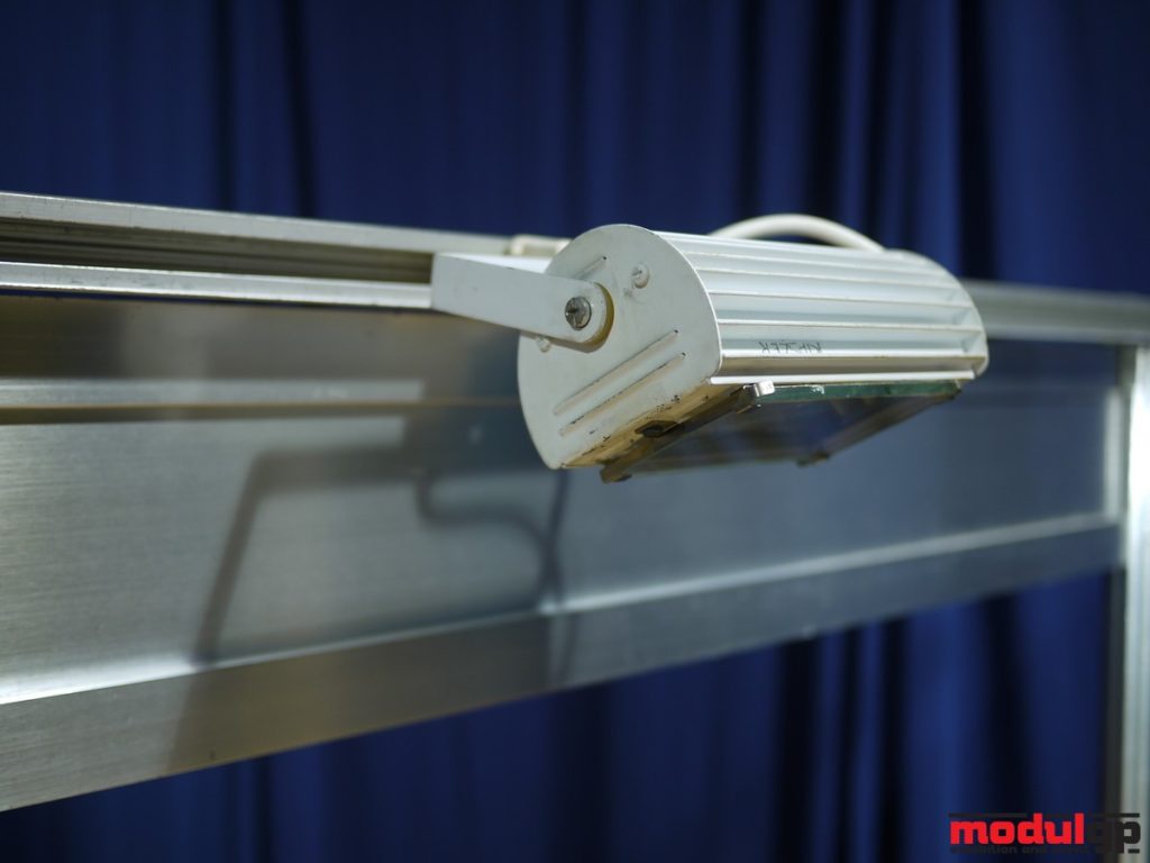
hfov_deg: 46.8
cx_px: 575
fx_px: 1329
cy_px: 432
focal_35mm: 40
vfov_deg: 36.0
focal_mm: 20
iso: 100
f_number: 1.7
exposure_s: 1/80
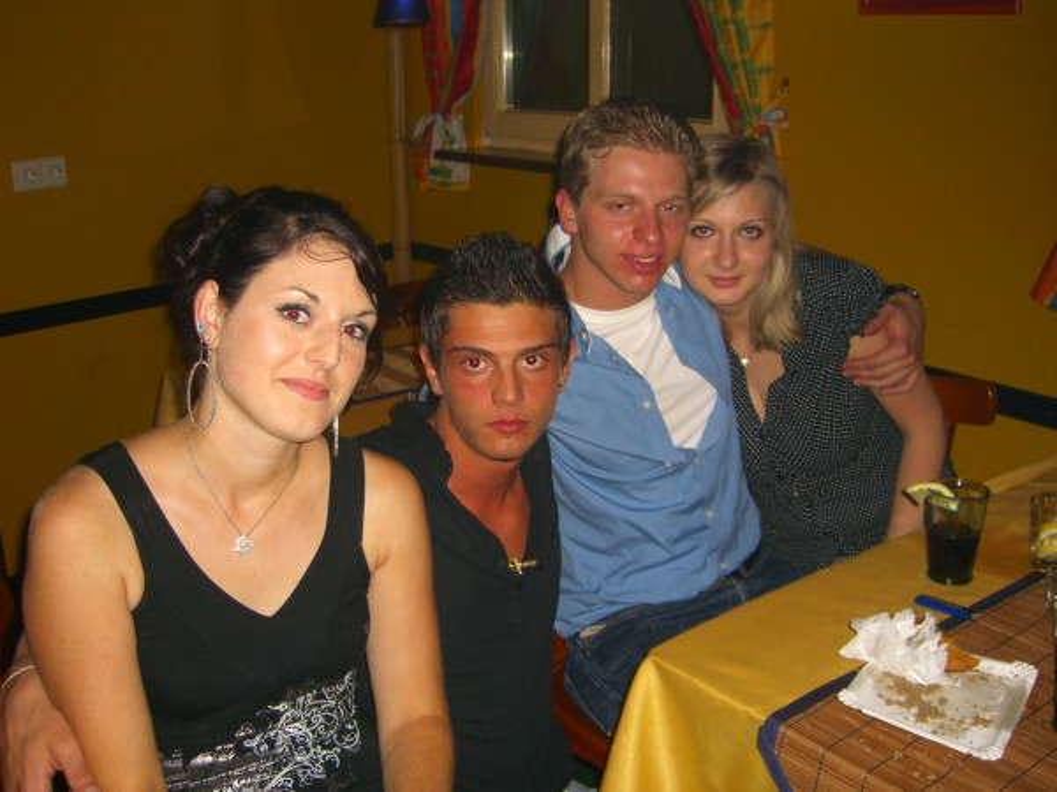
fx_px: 1160
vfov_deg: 37.7
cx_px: 528
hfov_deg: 49.0
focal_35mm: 38
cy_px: 396
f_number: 2.8
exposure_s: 1/60
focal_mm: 7.9
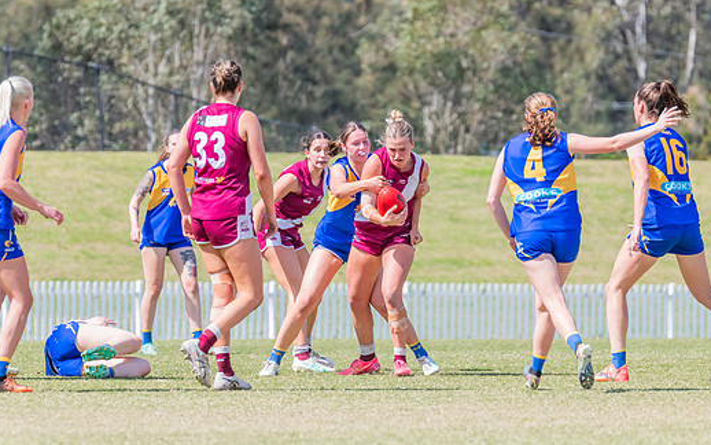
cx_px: 373
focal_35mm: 445
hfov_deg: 4.7
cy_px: 212
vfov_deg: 3.0
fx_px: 8625
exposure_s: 1/1250
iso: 800
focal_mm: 380
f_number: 10
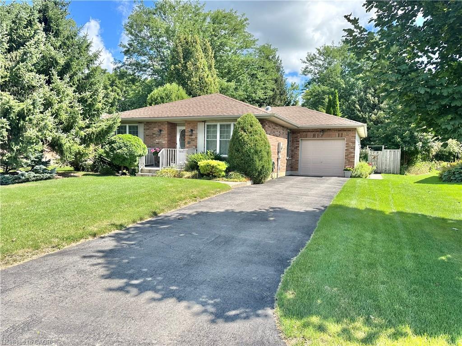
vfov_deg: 56.8
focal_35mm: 24
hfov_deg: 71.6
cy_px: 173
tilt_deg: -3.4
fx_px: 320
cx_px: 231
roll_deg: -0.5
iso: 80
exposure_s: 1/1751
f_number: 1.78
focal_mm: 6.86
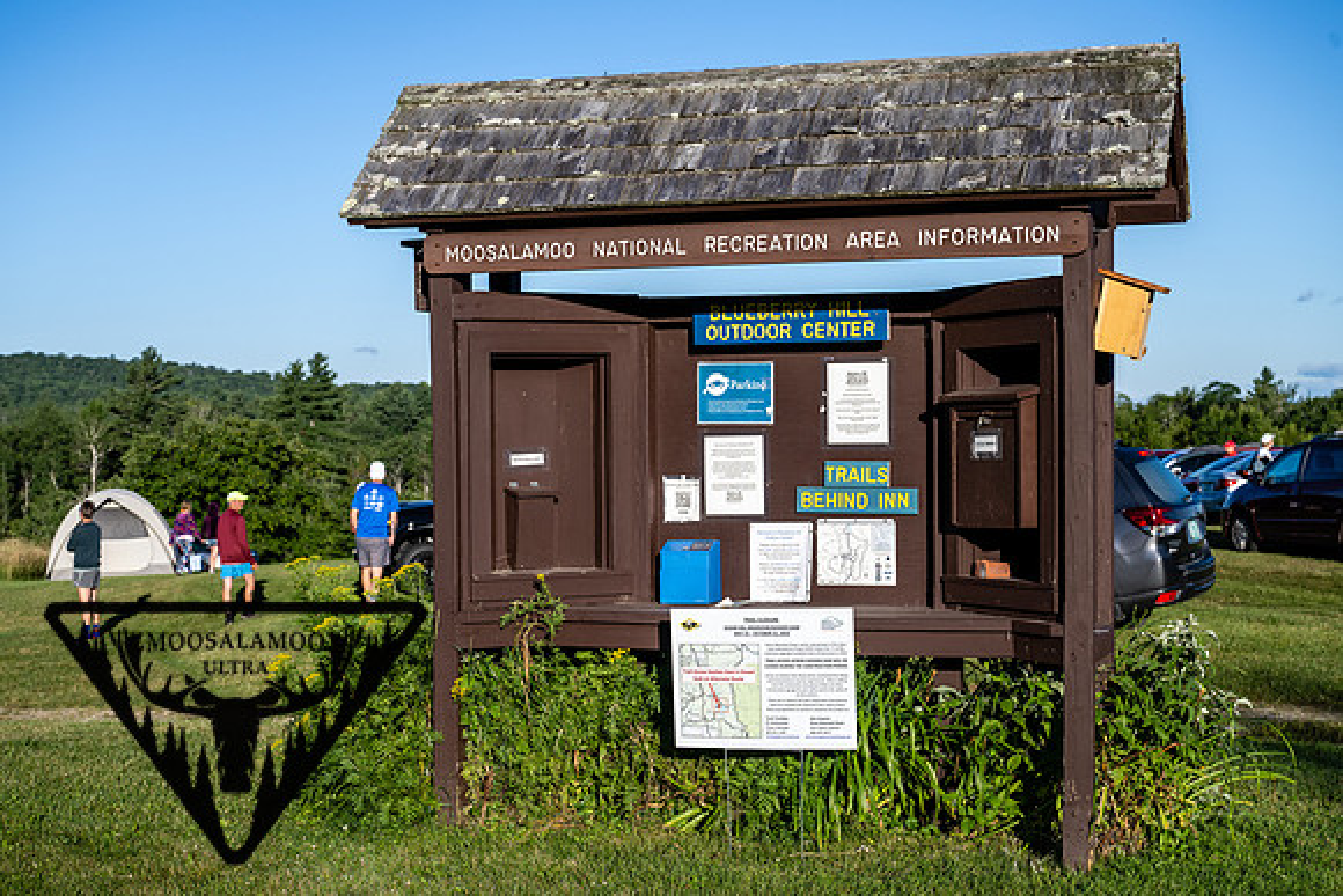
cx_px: 672
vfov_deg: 23.8
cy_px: 448
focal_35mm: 57
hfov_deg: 35.0
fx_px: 2127
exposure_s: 1/1000
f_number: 6.3
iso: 200
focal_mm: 57
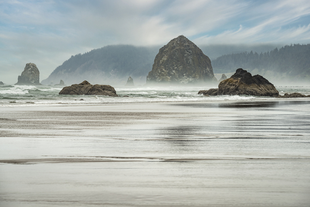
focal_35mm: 165
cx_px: 155
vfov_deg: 8.3
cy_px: 104
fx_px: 1421
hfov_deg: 12.5
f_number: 8
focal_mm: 165
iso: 125
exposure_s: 1/80
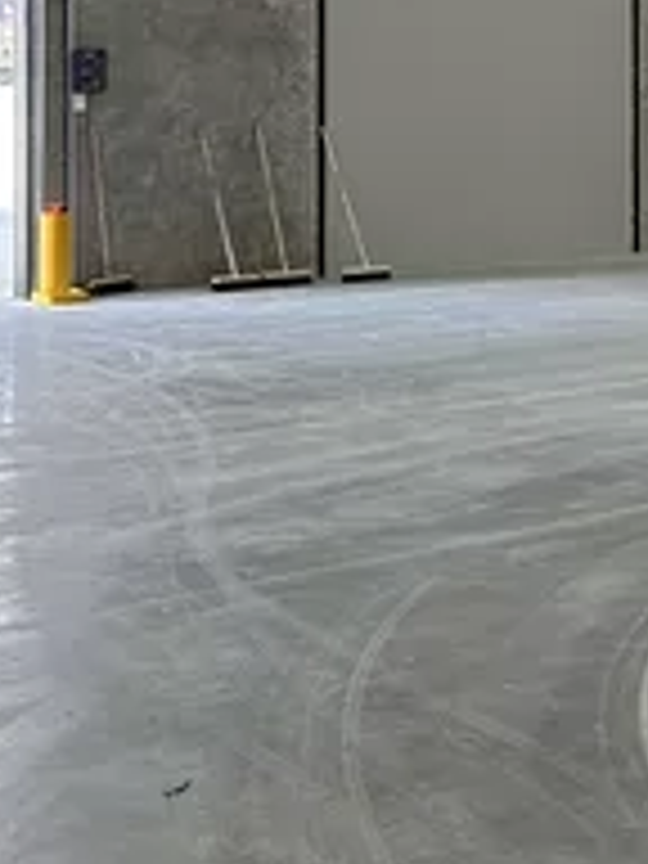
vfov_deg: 19.3
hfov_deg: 14.1
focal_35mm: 100
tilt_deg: -0.2
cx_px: 864
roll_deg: -0.3
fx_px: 2496
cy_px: 81
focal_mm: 6.86
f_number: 1.78
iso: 125
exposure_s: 1/121
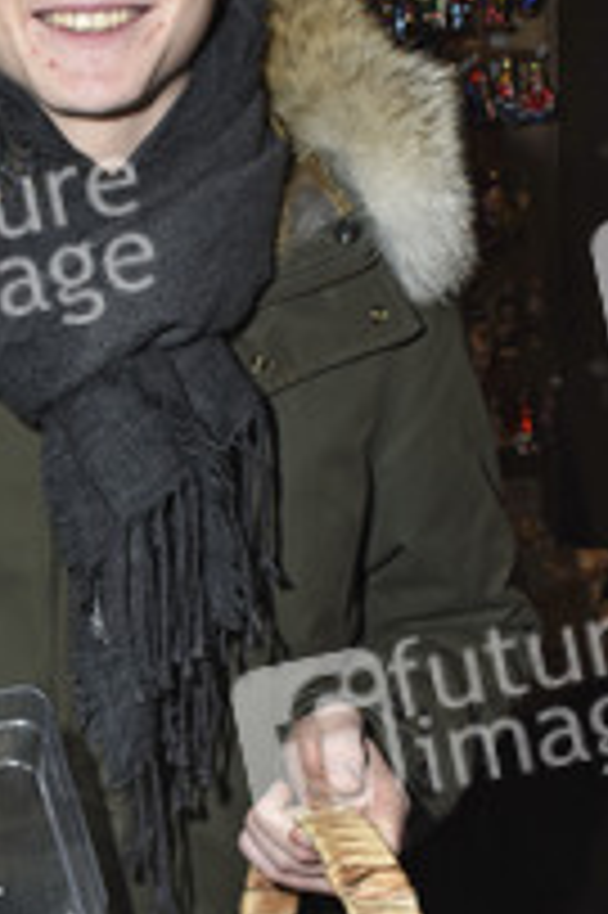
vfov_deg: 33.9
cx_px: 54
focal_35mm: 59
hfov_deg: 22.4
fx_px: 1497
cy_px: 491
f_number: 6.3
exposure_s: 1/250
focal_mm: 20
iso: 640
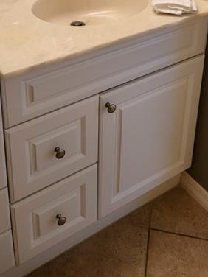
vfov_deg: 35.0
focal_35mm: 49
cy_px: -4
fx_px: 393
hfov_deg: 29.6
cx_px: 83
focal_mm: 5
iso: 320
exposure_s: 1/40
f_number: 1.8
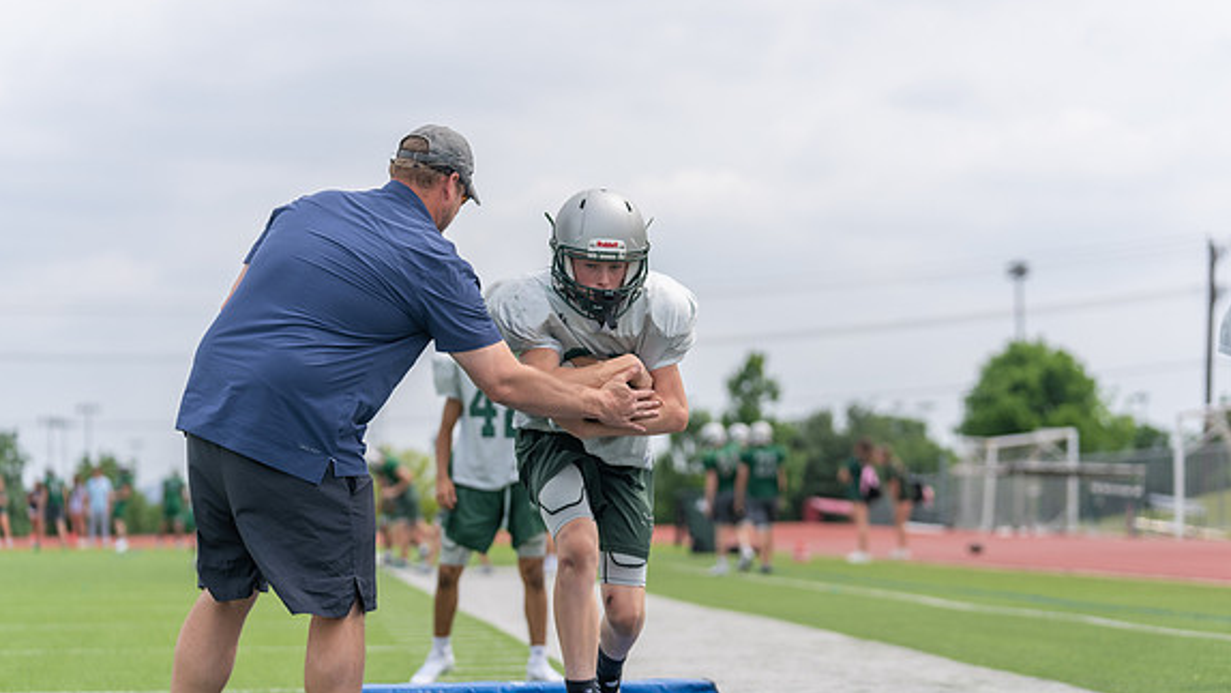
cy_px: 374
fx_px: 3526
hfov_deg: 19.8
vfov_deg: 11.2
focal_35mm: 108
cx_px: 618
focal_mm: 102
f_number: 3.2
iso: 100
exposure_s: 1/1250
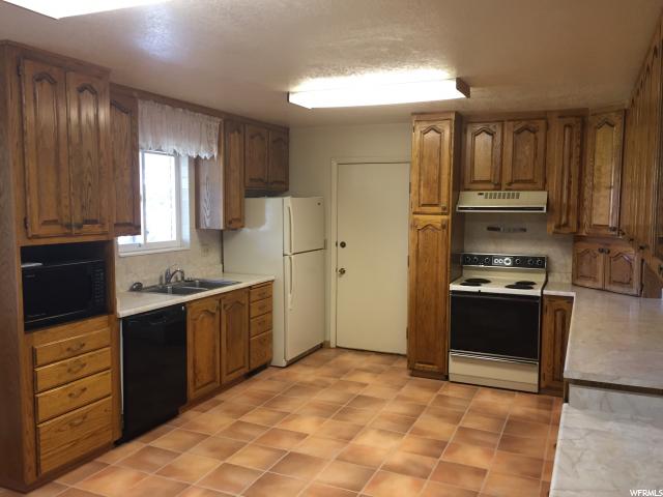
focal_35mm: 29
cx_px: 332
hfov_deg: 61.7
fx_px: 555
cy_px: 248
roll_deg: +0.1
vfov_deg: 48.2
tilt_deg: -4.6
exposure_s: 1/30
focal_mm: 4.15
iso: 100
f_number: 2.2
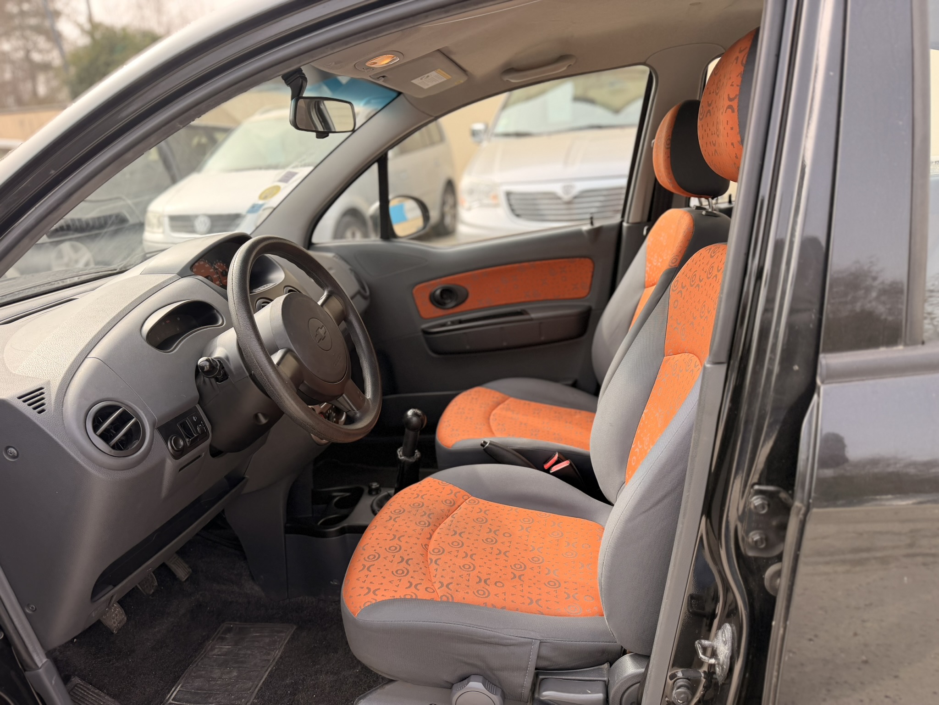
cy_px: 352
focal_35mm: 24
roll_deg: +4.3
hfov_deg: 71.6
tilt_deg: -17.9
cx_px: 470
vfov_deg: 56.8
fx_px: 651
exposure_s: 1/813
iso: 100
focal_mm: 6.76
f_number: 1.78
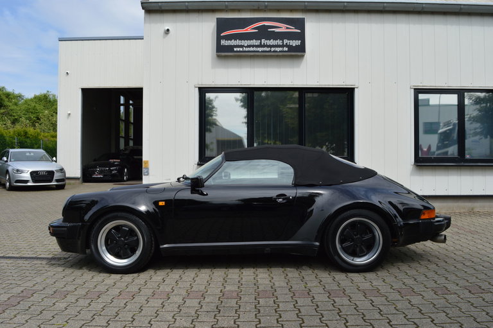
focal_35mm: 30
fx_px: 411
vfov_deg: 43.6
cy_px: 164
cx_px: 246
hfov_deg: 62.0
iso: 100
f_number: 8
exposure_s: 1/250
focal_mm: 20
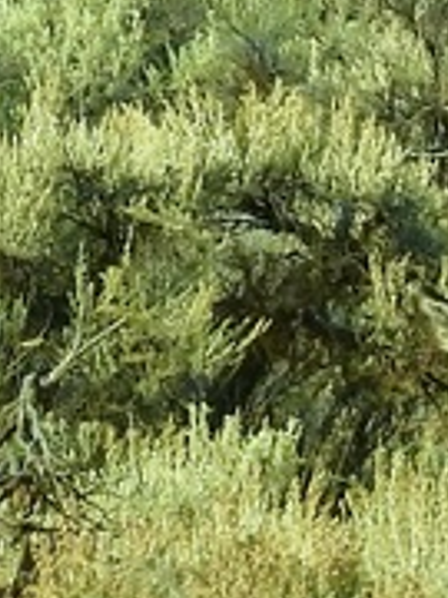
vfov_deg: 5.1
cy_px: 312
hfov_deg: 3.8
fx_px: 6713
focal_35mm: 389
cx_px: 601
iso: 100
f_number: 4
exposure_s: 1/400
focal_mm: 22.5
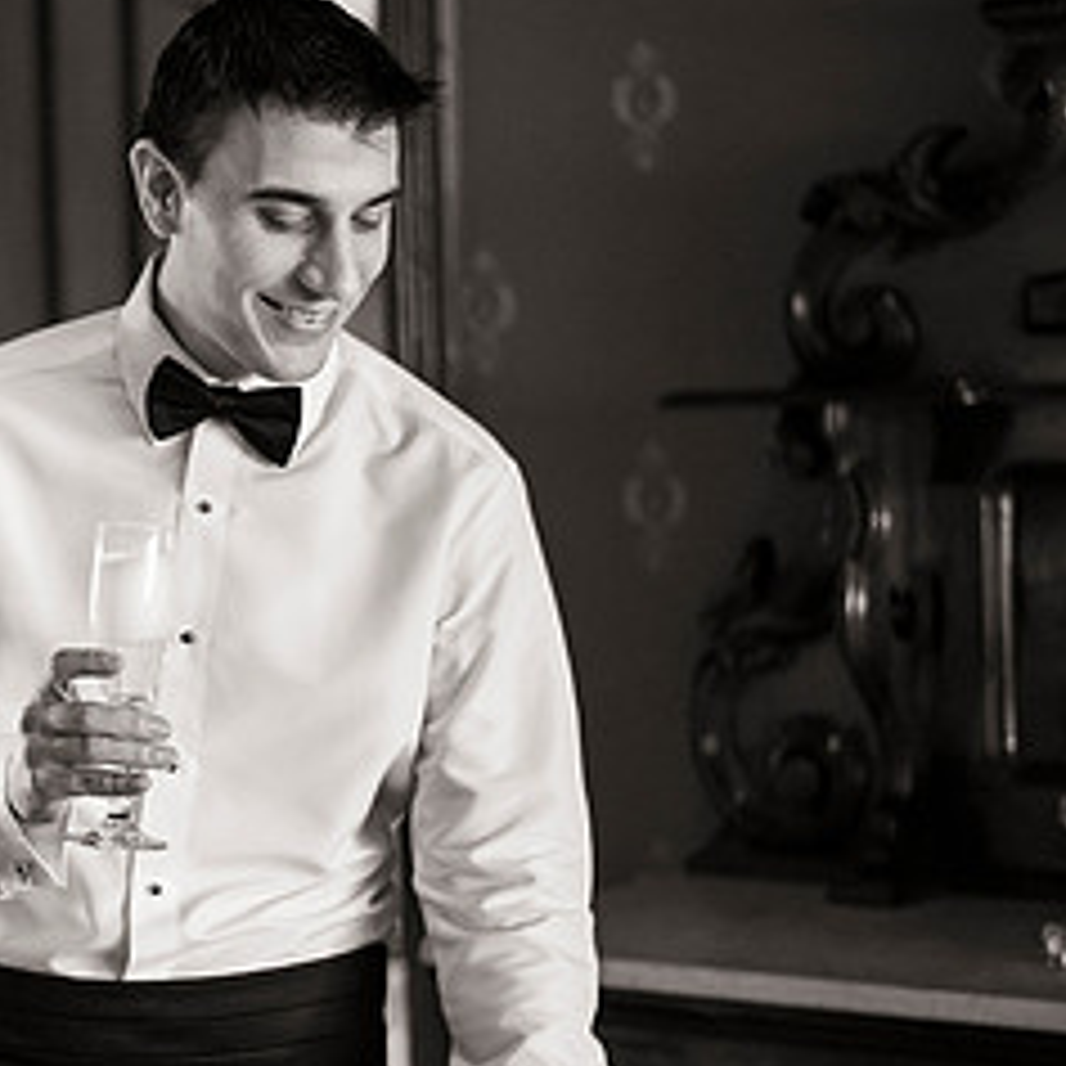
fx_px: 3623
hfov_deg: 16.4
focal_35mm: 104
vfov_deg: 16.7
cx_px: -31
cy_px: 472
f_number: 1.8
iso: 1000
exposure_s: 1/80
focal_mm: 50
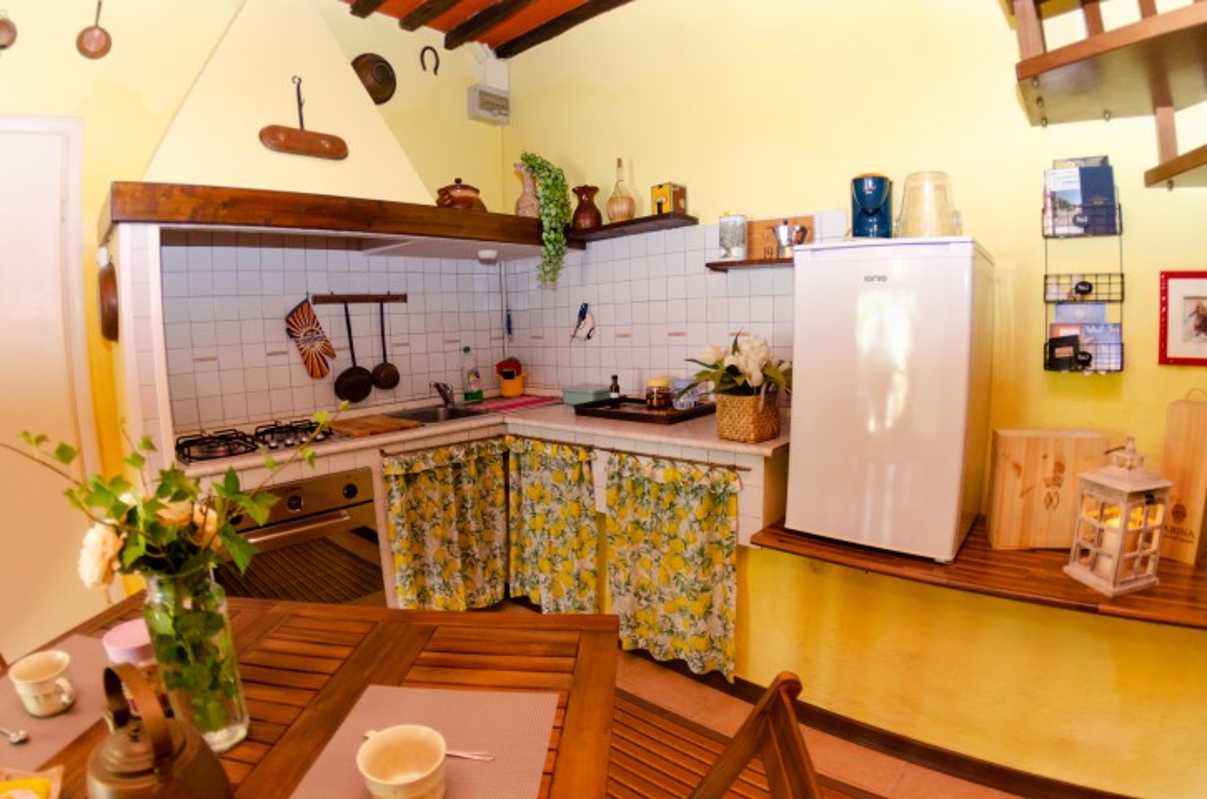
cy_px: 400
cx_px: 604
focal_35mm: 20
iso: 800
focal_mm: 13
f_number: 4
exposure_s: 1/60
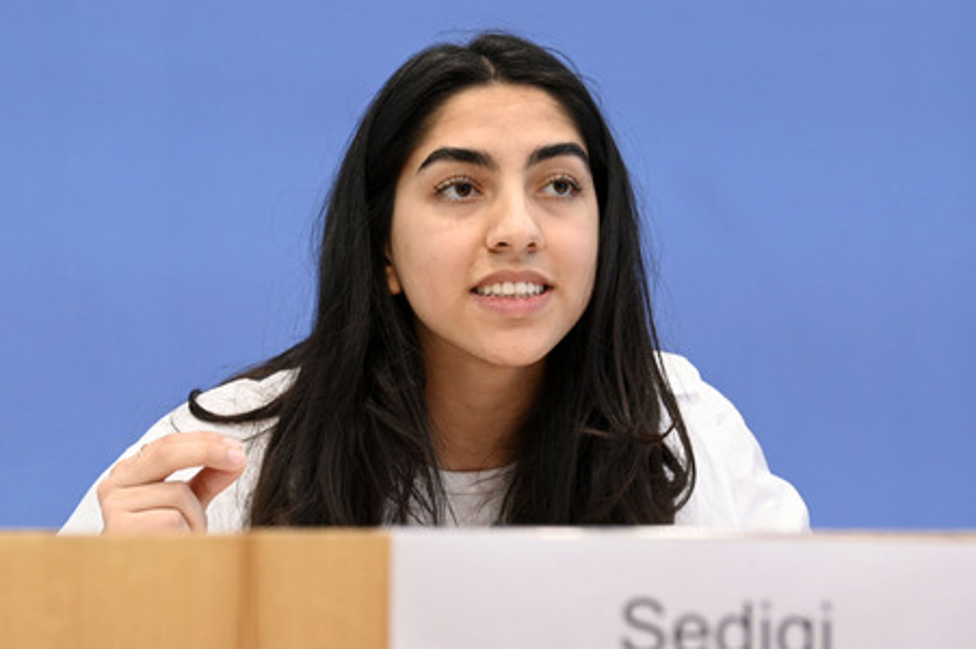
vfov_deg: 13.9
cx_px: 488
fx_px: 2655
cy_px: 324
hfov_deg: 20.8
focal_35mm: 98
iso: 4000
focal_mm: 98
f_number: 5
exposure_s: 1/640
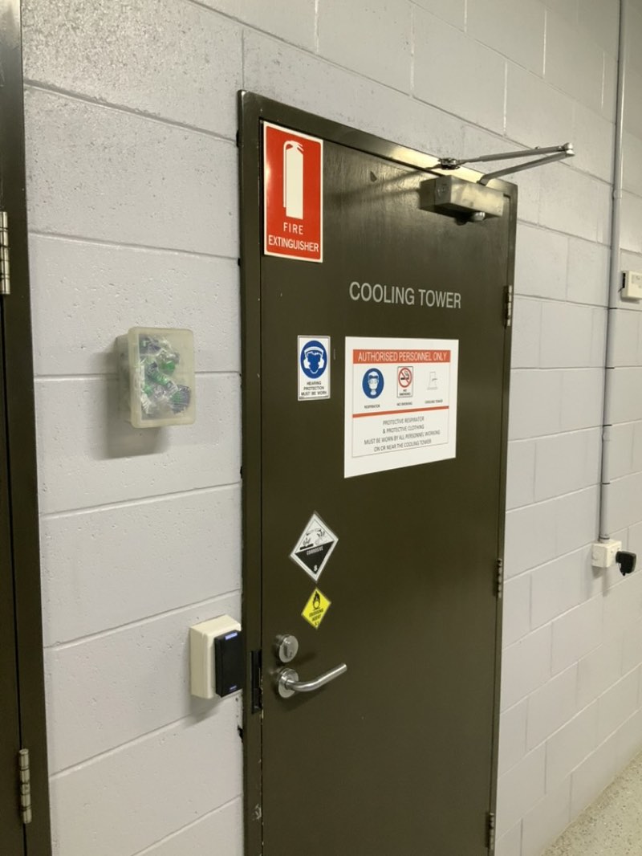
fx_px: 717
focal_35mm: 29
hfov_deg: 48.2
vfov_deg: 61.6
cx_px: 321
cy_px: 428
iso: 250
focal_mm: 3
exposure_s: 1/60
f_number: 1.8
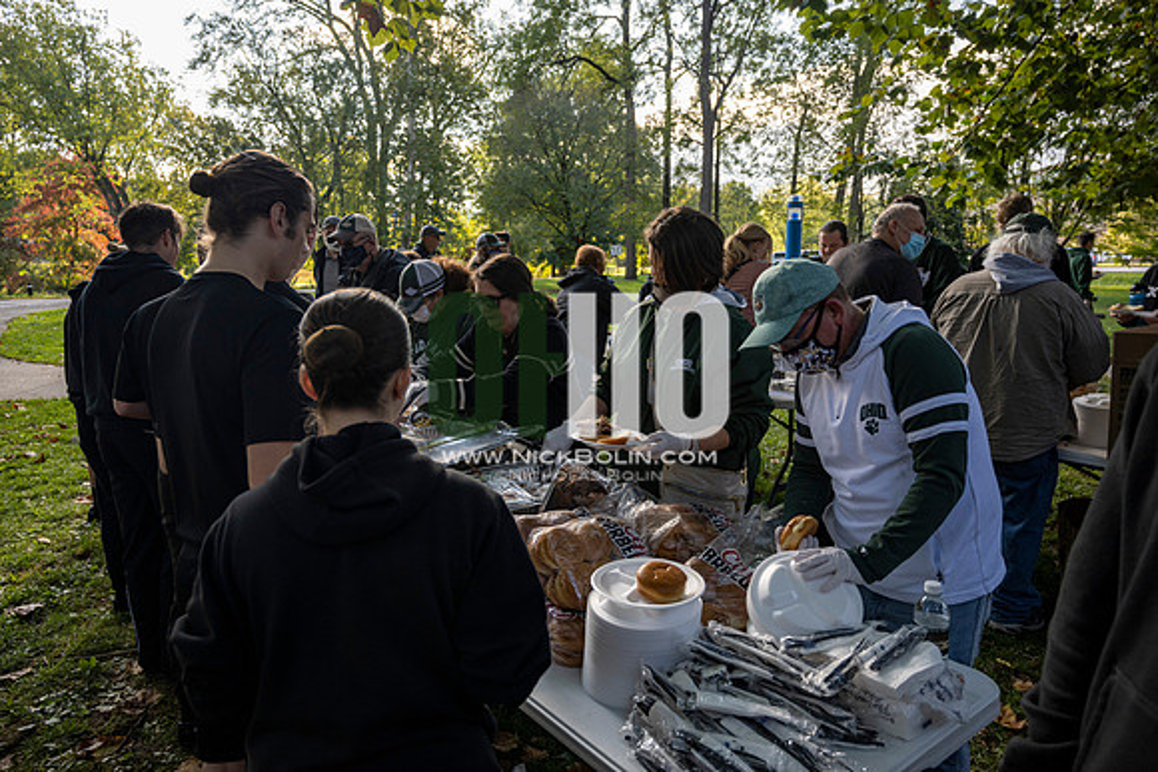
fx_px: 772
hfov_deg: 73.7
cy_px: 386
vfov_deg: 53.2
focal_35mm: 24
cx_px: 579
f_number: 4
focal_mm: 24
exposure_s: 1/500
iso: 320
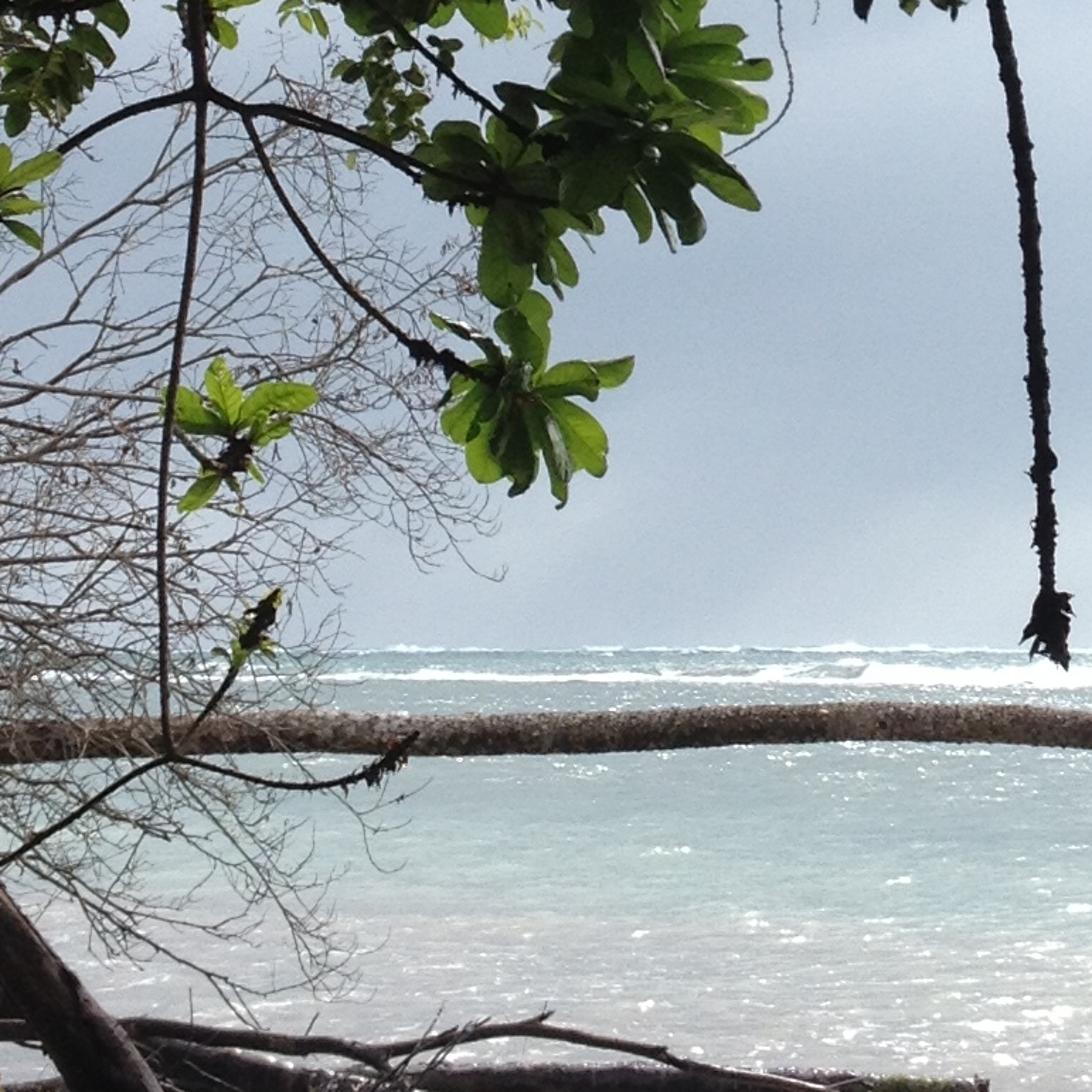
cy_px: -95
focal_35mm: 131
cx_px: 999
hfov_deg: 13.2
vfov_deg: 13.1
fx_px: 4675
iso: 50
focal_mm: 4.28
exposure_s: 1/690
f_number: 2.4
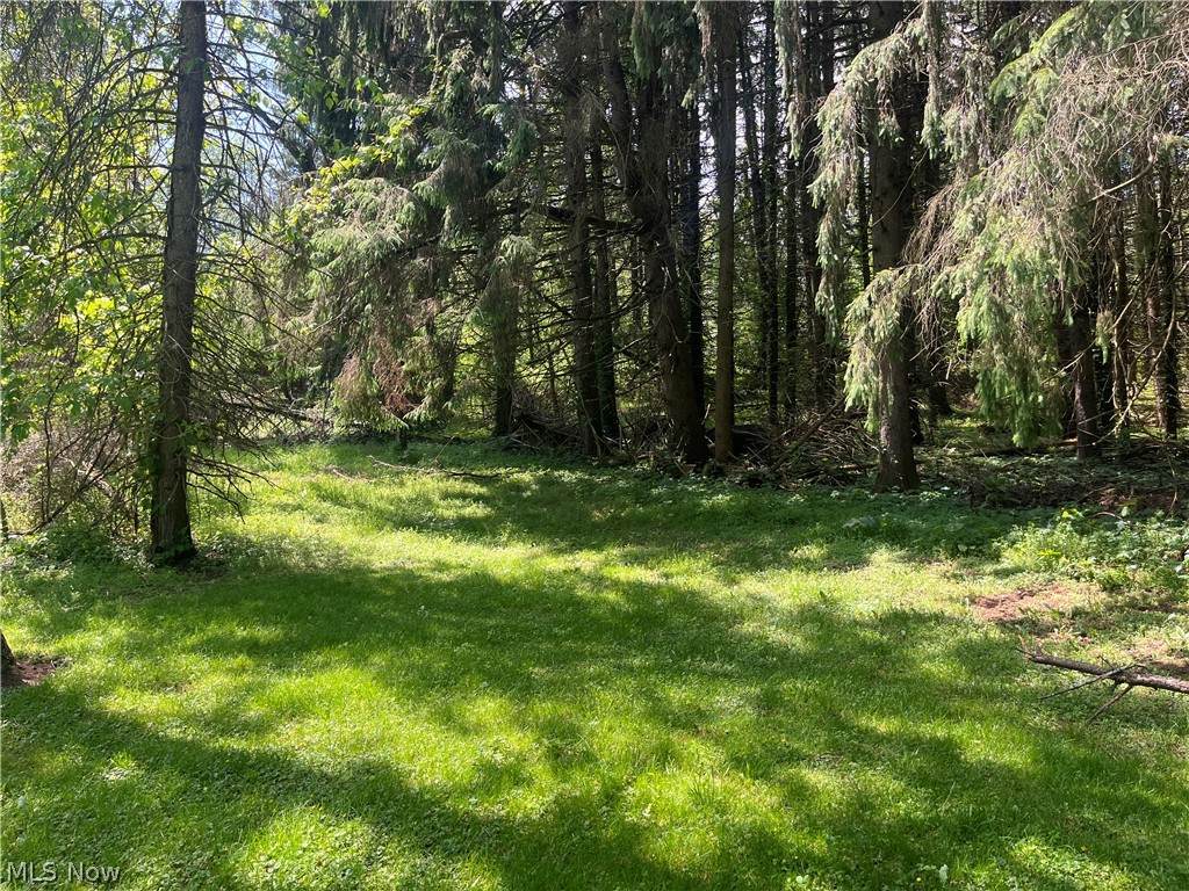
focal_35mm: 26
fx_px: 893
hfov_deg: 67.3
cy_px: 446
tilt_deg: -4.4
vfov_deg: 53.1
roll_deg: +4.6
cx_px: 594
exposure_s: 1/404
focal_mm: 5.1
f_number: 1.6
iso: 50
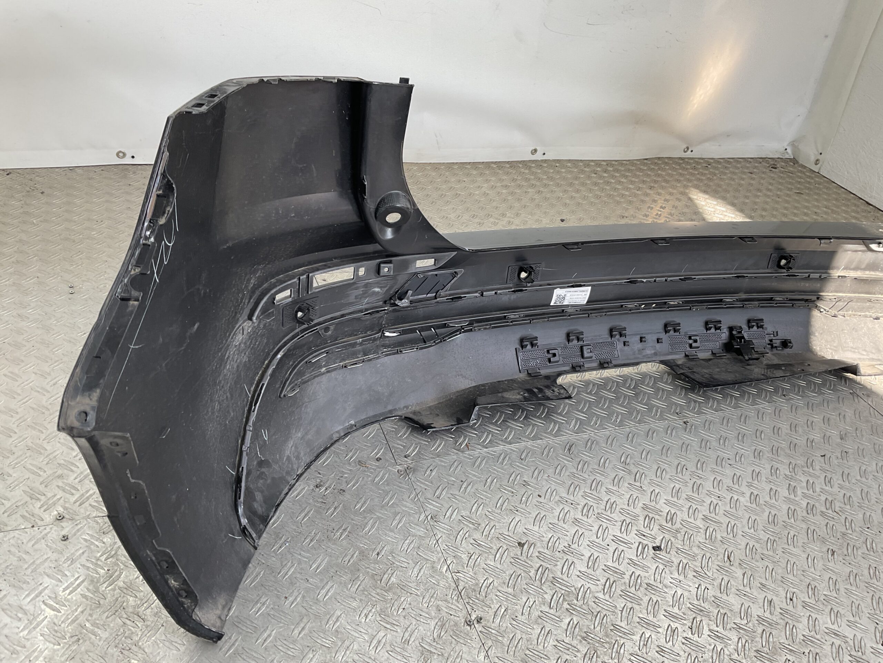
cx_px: 442
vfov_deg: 48.2
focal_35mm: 29
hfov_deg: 61.7
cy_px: 332
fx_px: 740
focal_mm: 3
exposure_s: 1/100
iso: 20
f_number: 1.8
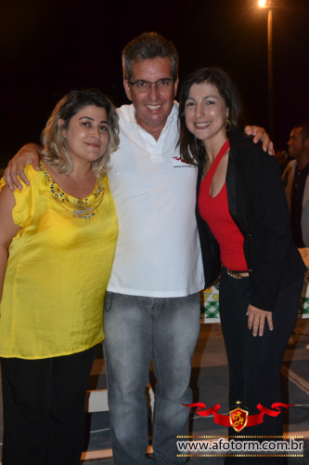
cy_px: 232
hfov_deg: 31.9
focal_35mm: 42
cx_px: 154
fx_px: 541
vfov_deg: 46.4
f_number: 4
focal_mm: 28
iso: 3200
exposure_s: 1/60
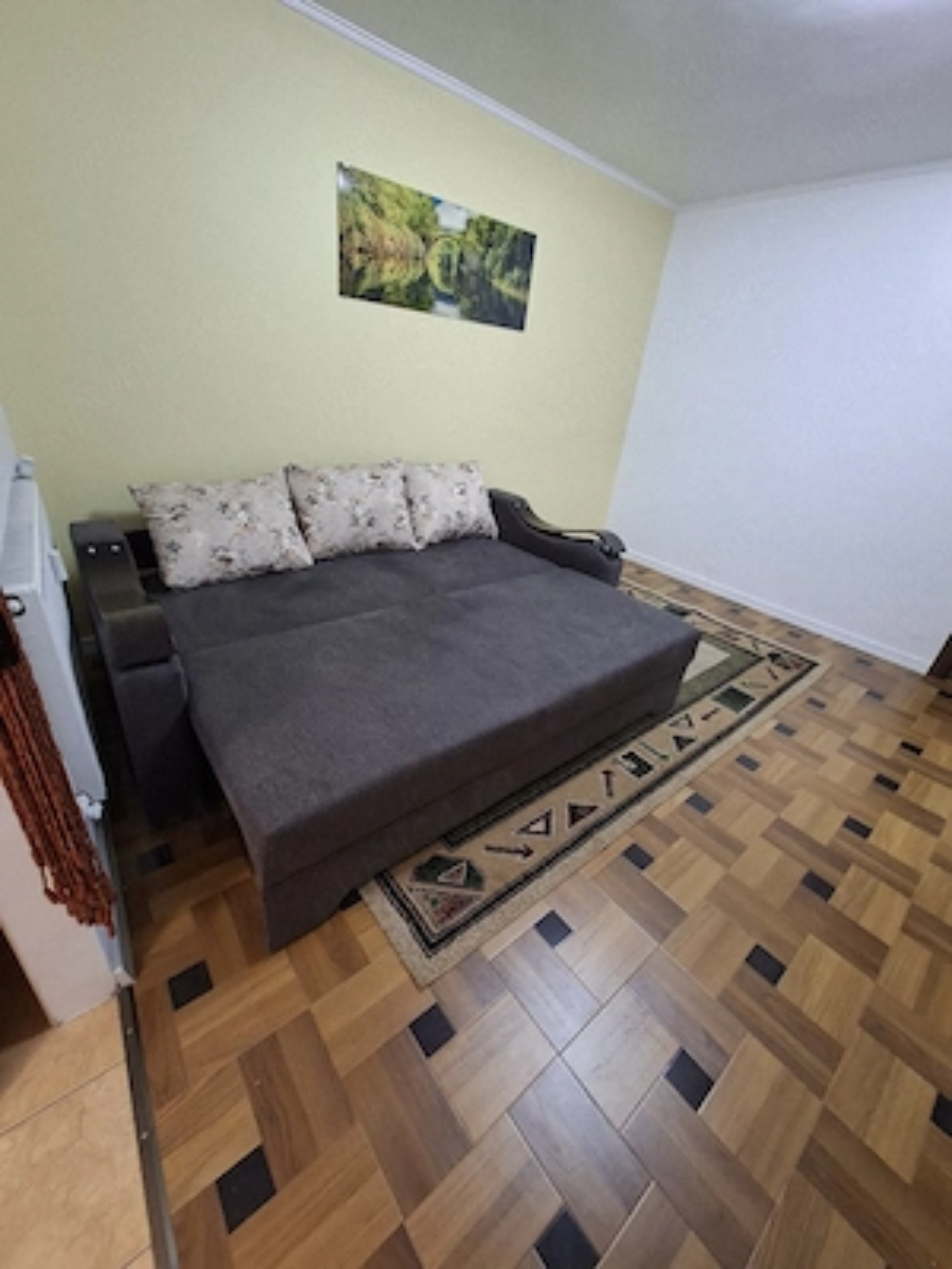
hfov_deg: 89.9
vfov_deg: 106.2
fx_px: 477
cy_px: 634
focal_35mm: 13
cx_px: 476
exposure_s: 1/40
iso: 160
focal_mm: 1.74
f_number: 2.2
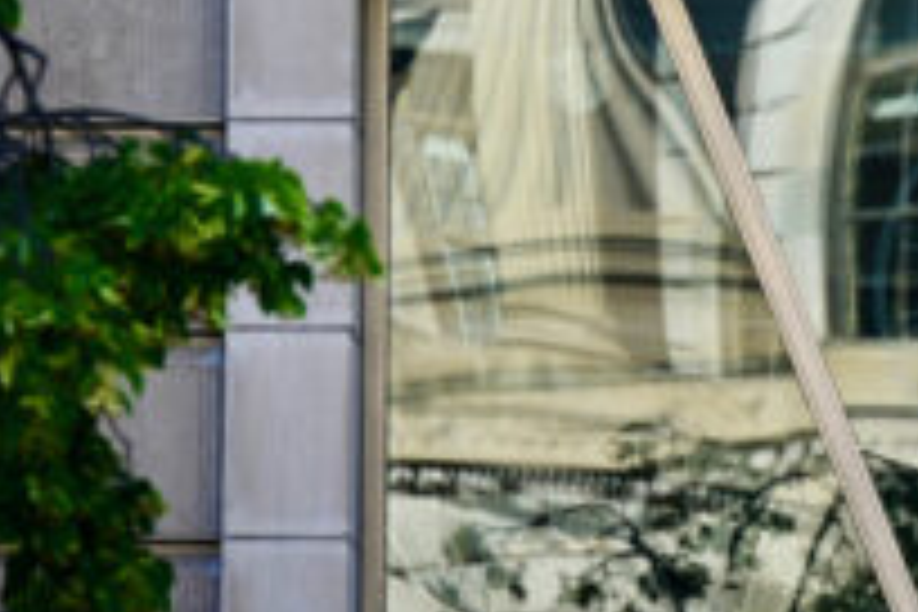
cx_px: 1004
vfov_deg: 2.5
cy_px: -88
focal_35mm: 539
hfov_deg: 3.8
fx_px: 13743
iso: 320
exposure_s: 1/500
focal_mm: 200
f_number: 6.3
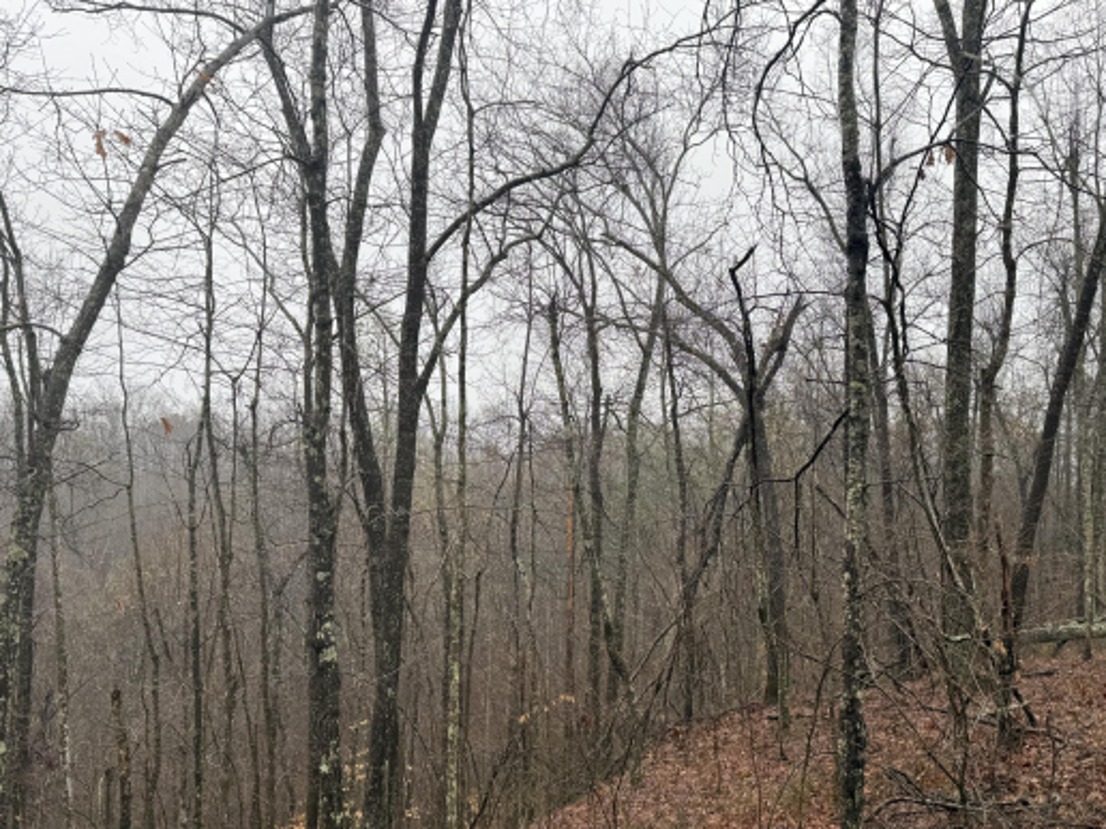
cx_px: 608
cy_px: 503
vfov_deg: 45.2
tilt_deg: +1.5
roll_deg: -1.0
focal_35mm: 31
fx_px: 990
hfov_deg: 58.2
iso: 80
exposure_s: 1/637
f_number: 1.78
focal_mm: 6.76
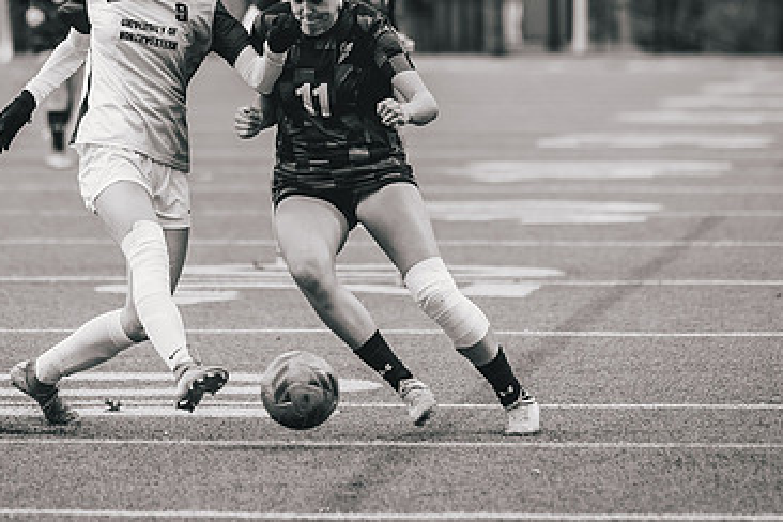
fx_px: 7133
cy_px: 156
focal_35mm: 328
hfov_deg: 6.3
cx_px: 356
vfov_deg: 4.2
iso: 400
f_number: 2.8
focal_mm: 150
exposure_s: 1/1000
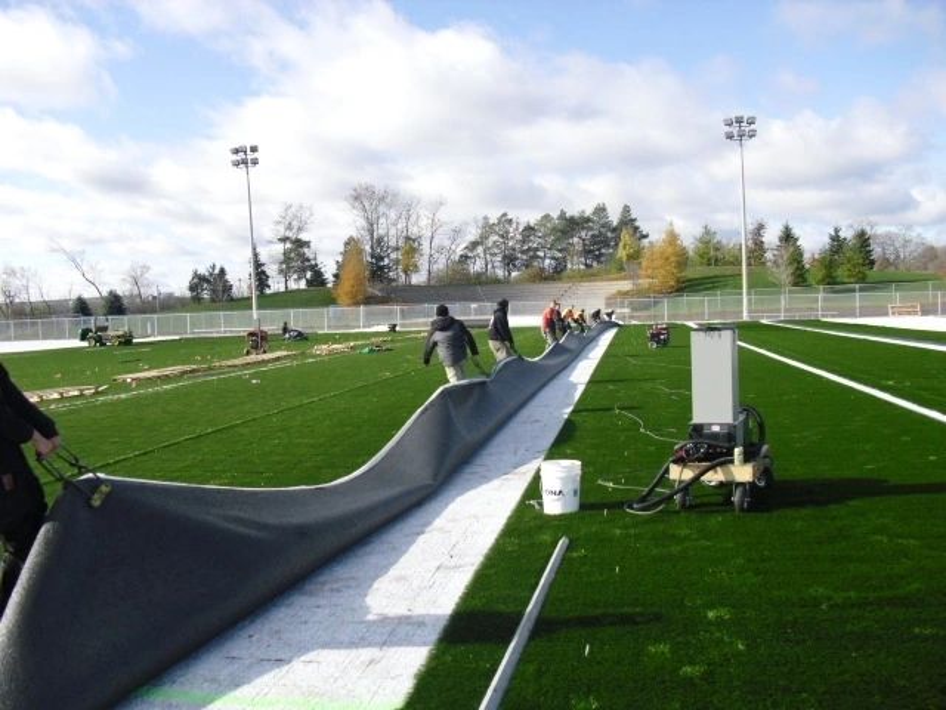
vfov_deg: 39.7
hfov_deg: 51.4
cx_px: 473
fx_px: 984
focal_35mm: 36
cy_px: 355
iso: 100
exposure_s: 1/100
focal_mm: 6.3
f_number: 7.8
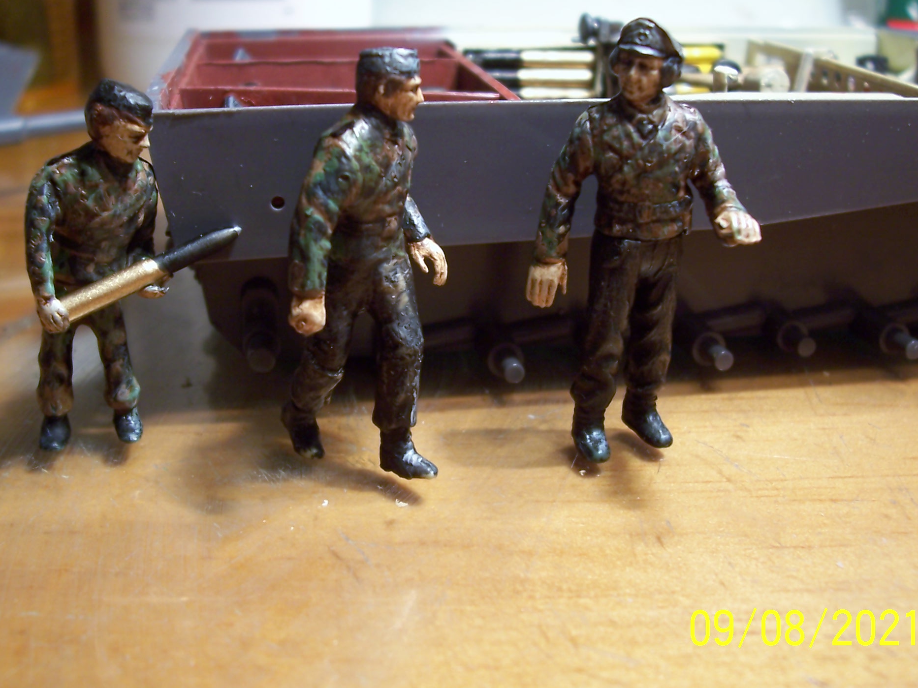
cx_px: 421
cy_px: 309
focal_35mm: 42
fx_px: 1114
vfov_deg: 34.3
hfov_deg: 44.7
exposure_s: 1/20
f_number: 2.7
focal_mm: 5.6
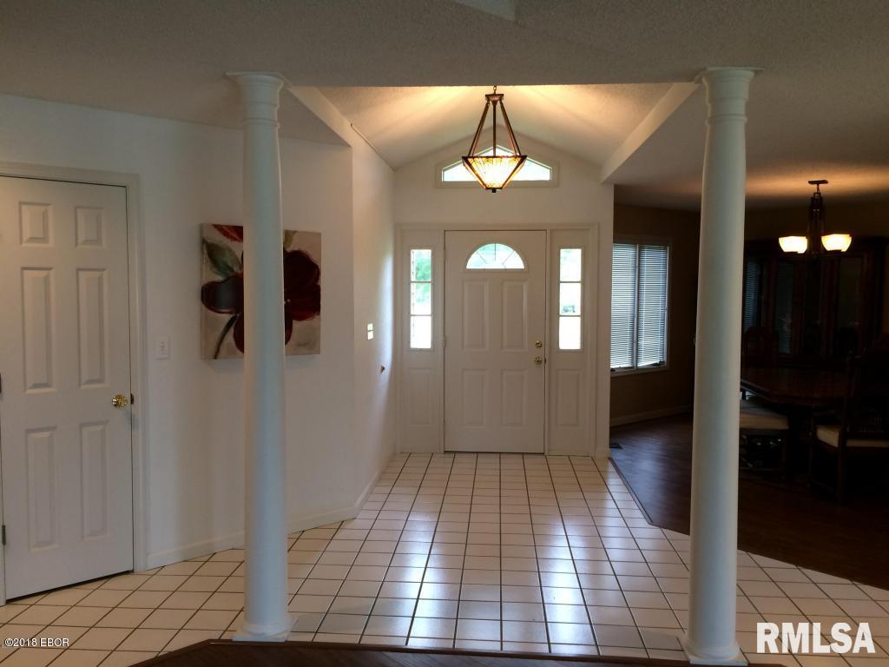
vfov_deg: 48.2
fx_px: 745
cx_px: 444
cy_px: 334
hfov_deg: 61.7
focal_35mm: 29
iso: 64
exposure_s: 1/30
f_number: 2.2
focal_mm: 4.15
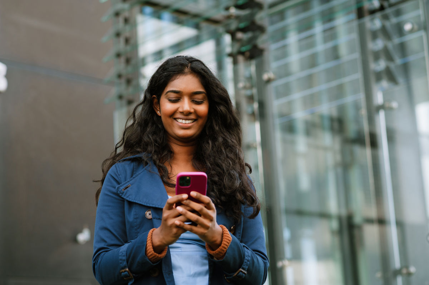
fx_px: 1012
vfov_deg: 16.0
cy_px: 142
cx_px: 214
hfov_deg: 23.9
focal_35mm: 85
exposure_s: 1/250
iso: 320
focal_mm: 85
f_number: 3.5
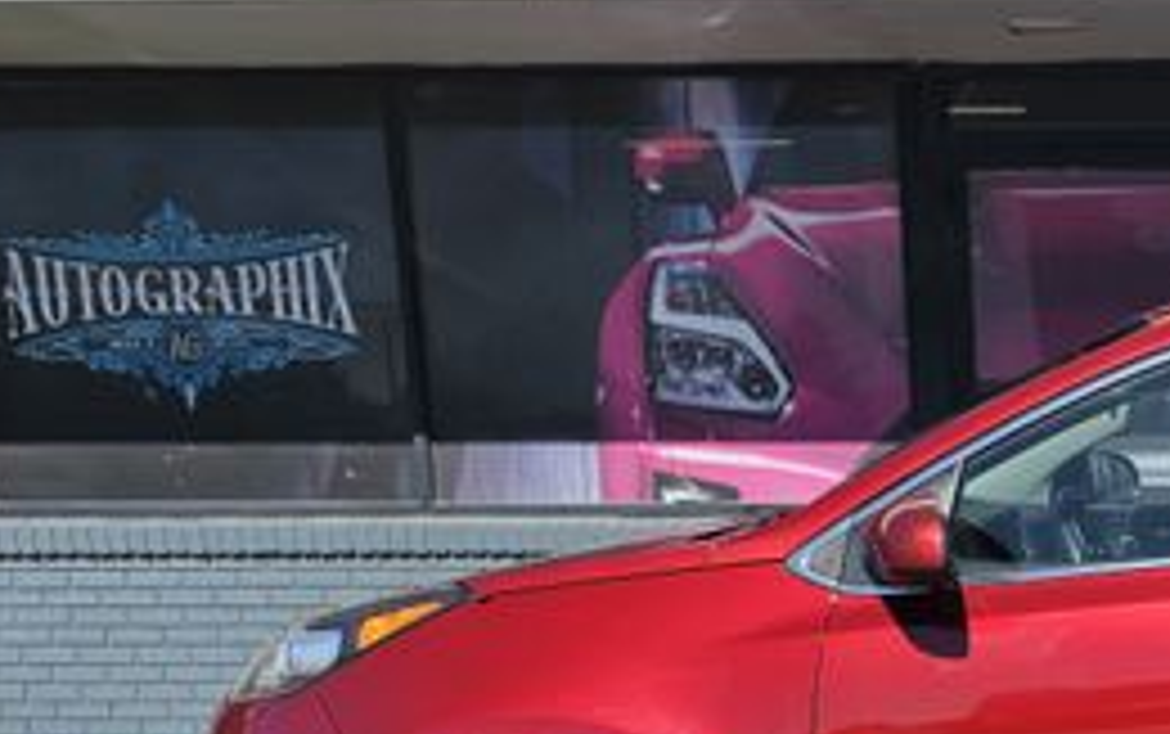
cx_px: 1314
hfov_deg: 30.2
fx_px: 1915
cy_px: 729
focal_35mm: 60
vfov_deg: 21.0
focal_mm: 6.3
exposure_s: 1/1102
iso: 10
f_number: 1.7
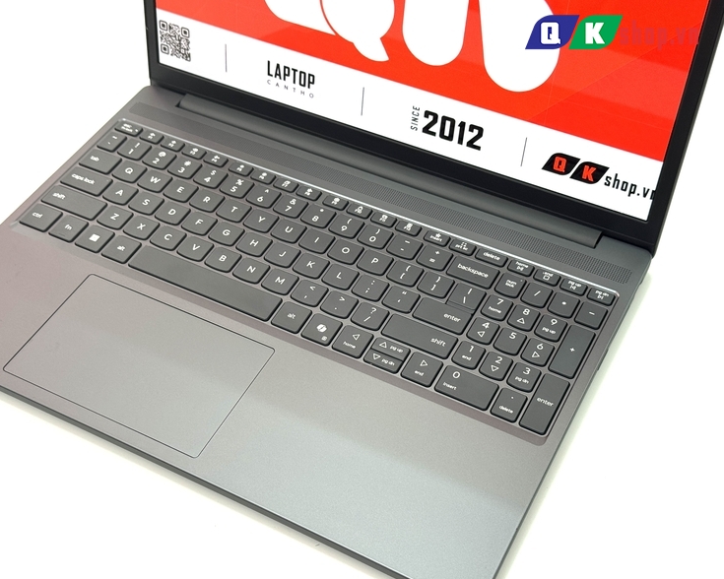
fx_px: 1093
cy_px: 293
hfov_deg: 36.6
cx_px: 337
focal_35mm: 51
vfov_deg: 29.7
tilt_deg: -47.7
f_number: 1.78
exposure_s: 1/140
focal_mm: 6.76
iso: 80
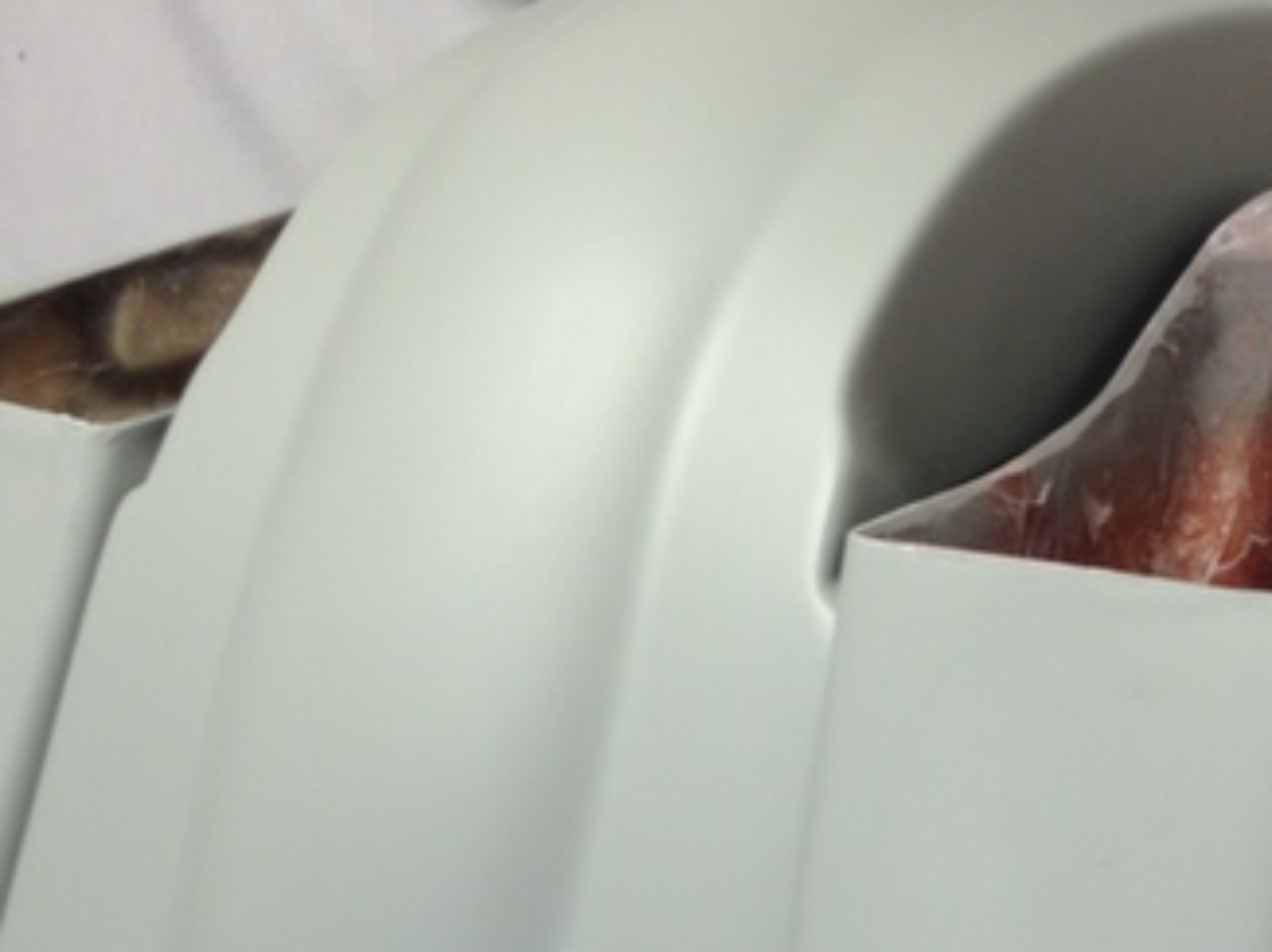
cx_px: 819
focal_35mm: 81
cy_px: 964
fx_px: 2974
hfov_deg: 24.1
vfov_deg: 17.7
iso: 50
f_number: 2.4
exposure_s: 1/24
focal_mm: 4.12
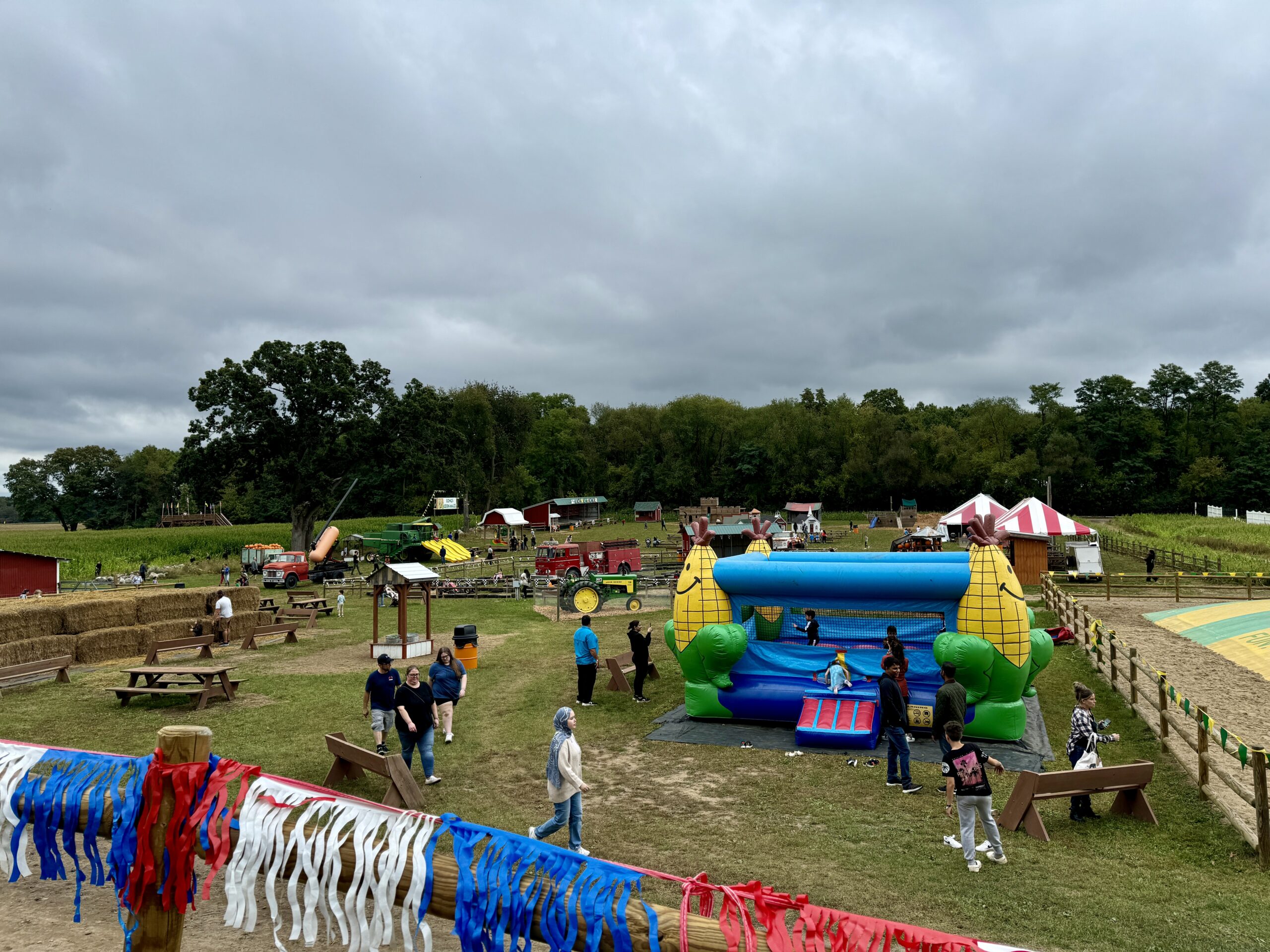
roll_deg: +0.9
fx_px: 881
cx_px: 635
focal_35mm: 24
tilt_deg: +1.3
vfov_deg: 56.8
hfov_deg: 71.6
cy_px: 476
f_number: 1.78
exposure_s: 1/3247
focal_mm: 6.76
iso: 80
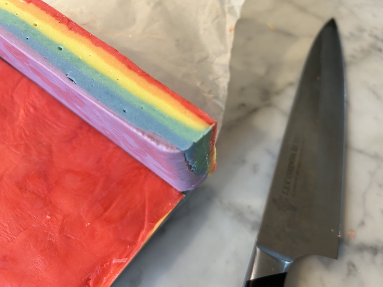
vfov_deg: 53.1
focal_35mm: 26
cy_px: 144
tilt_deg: -60.4
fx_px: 288
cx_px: 192
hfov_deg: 67.3
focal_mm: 5.7
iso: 160
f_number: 1.5
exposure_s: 1/60
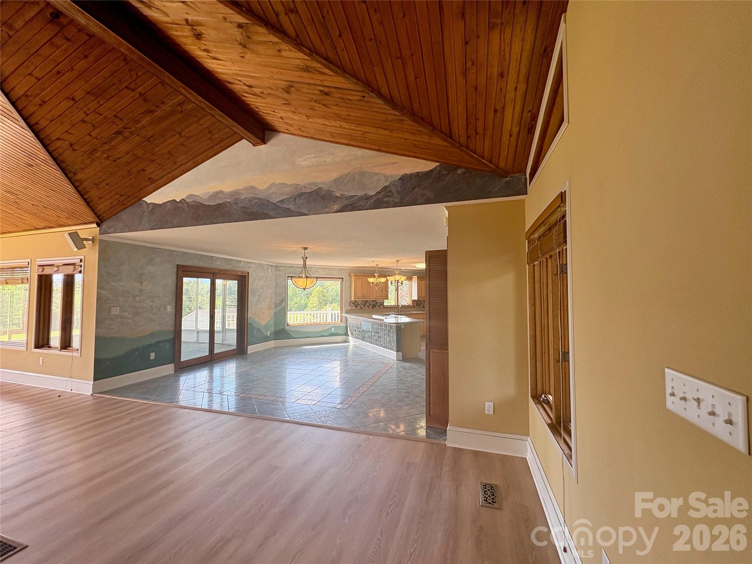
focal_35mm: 14
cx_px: 376
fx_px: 304
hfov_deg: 102.1
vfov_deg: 85.7
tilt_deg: +1.7
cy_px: 282
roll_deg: +0.8
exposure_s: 1/99
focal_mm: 2.22
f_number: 2.2
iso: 100
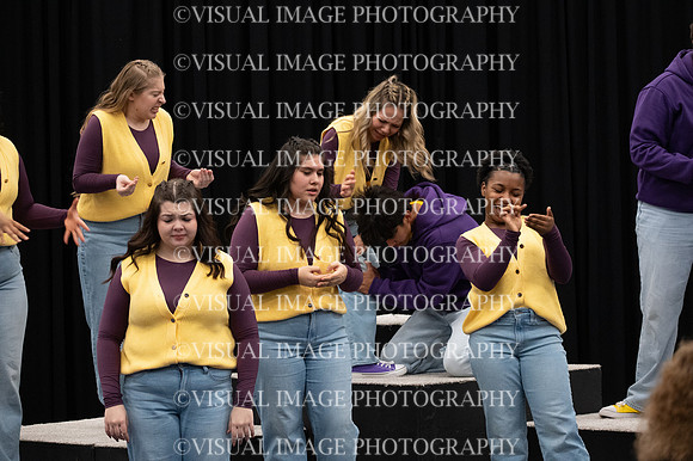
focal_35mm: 121
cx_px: 346
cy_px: 230
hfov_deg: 16.9
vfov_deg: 11.3
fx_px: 2328
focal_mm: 121
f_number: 6.3
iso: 8000
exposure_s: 1/160
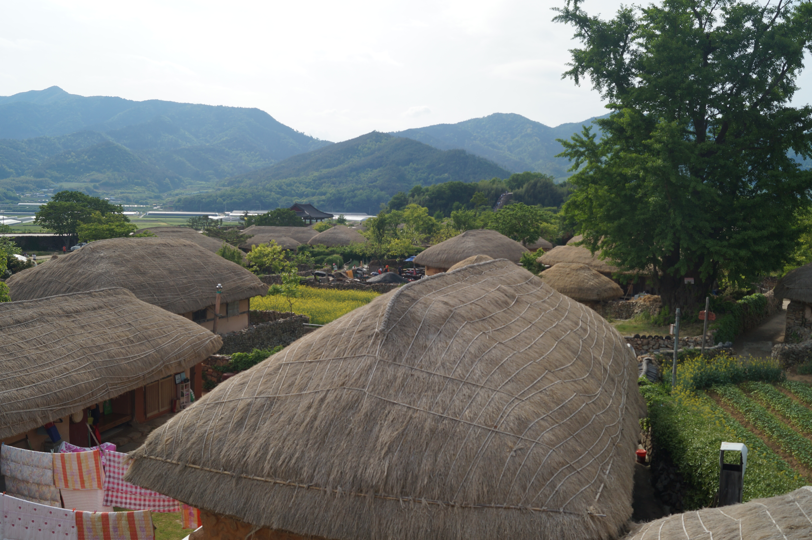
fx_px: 676
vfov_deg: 43.5
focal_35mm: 30
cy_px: 270
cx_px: 406
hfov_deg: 62.0
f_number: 8
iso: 100
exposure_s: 1/400
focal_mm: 20
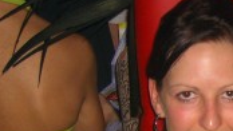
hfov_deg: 14.4
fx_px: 884
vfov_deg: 8.3
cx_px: 295
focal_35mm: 143
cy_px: 190
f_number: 2.8
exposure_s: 1/60
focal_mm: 7.9
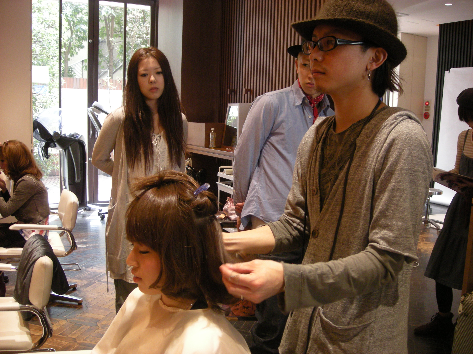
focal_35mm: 35
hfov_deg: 52.6
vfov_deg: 40.7
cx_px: 236
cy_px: 177
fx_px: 478
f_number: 2.8
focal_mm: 5.7
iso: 218
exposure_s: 1/60
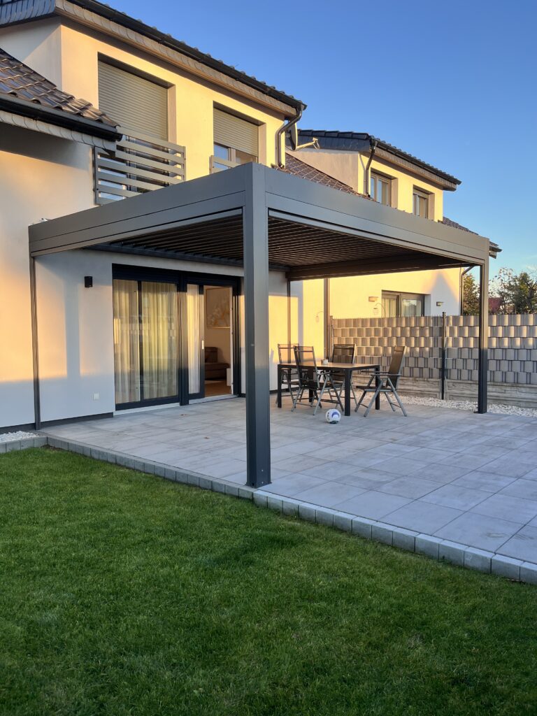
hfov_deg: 53.1
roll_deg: +1.3
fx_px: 538
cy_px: 358
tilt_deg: -2.3
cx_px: 268
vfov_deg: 67.3
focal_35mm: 26
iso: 50
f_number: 1.6
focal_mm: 5.1
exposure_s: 1/412
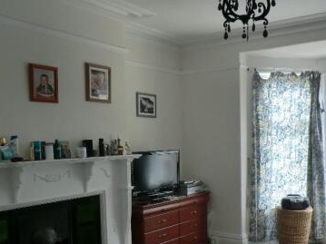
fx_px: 367
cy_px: 163
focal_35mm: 39
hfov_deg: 47.3
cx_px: 208
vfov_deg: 36.4
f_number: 3.2
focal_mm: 4.3
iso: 64
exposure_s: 1/60
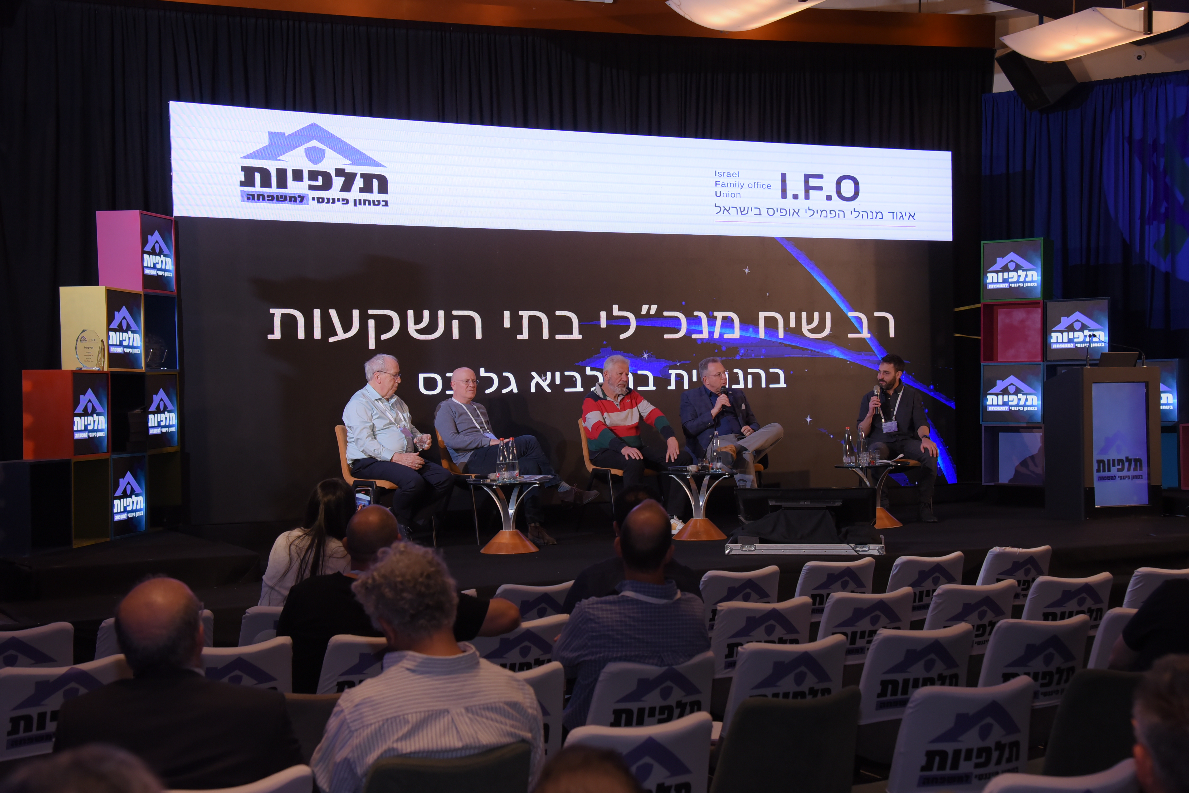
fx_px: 1651
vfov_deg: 27.0
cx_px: 594
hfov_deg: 39.6
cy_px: 396
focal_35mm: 50
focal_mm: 50
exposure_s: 1/200
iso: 1600
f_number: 5
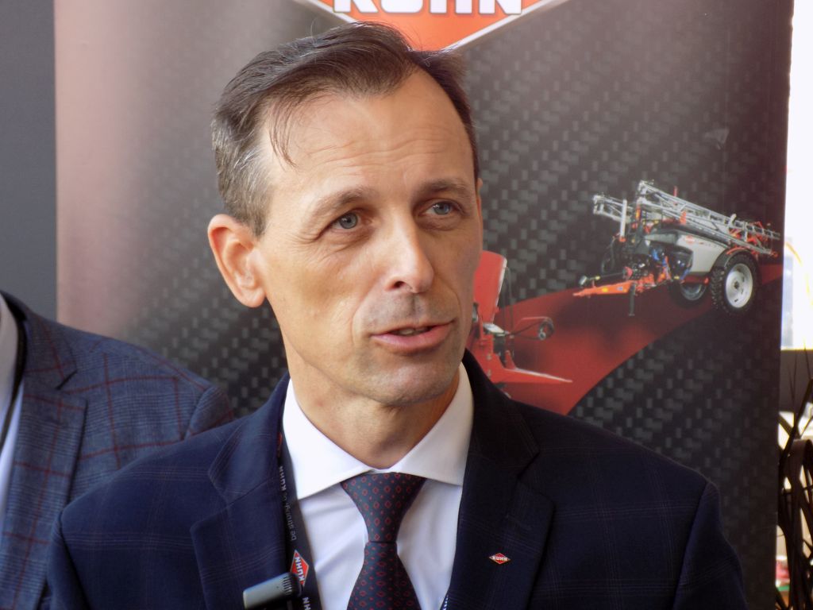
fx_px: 2513
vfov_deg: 13.8
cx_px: 406
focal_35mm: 107
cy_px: 305
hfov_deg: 18.4
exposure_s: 1/30
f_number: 4.7
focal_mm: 19.1
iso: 80
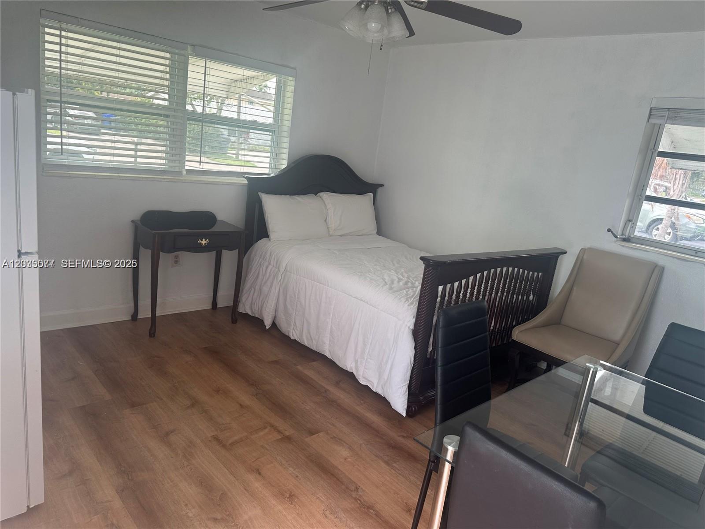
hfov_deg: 71.6
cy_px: 264
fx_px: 489
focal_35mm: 24
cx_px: 352
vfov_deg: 56.8
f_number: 1.78
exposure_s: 1/132
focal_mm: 6.86
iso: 64
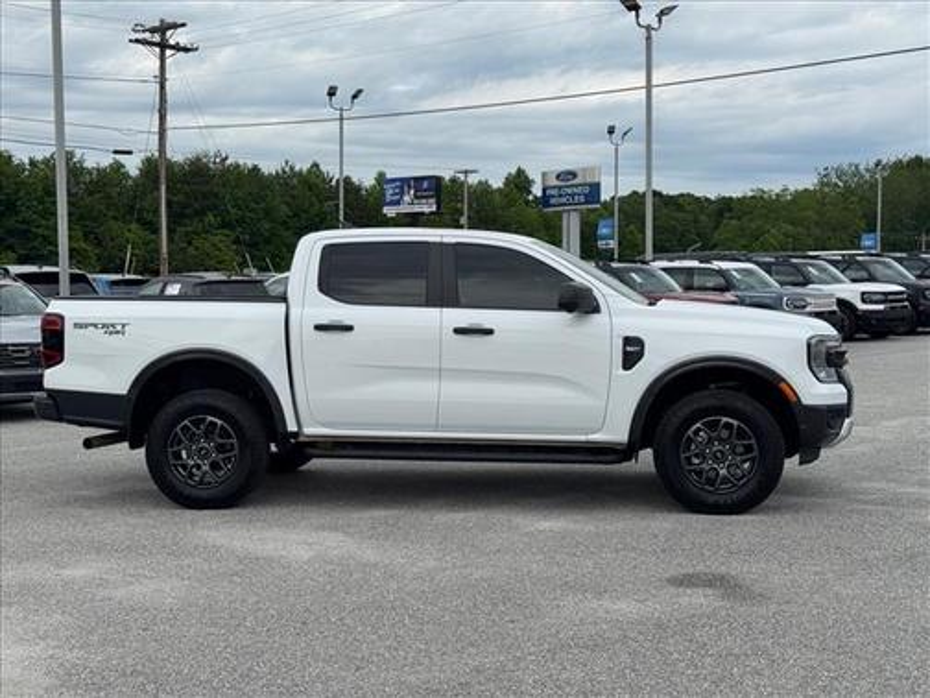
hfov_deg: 39.7
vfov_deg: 30.3
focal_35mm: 48
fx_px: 1290
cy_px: 349
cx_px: 465
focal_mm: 6.76
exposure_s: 1/4310
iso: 64
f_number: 1.78
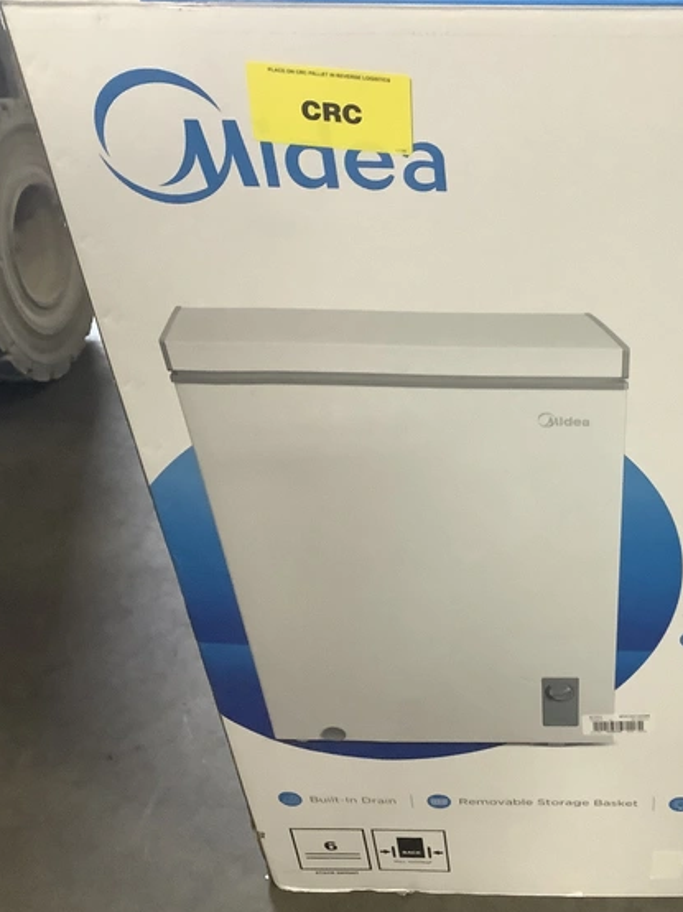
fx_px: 1106
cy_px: 462
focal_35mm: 42
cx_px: 584
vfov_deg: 44.8
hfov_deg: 33.0
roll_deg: -0.4
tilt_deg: -35.3
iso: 320
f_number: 2.4
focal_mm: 3.3
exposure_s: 1/60
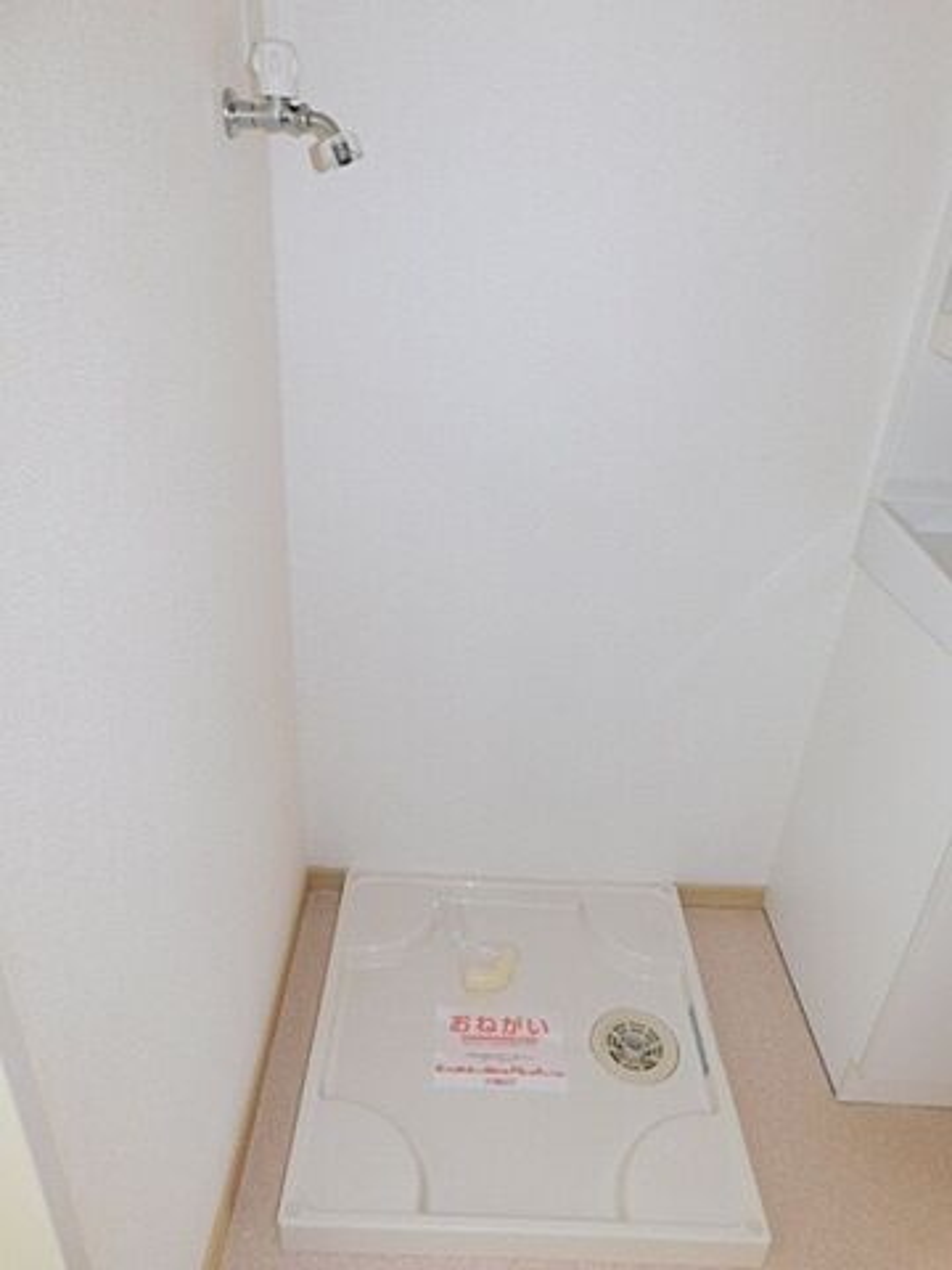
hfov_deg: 58.9
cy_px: 635
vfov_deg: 73.9
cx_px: 476
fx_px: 843
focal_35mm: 23
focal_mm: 4
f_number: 3
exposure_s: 1/30
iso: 200
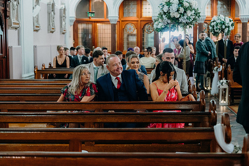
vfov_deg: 19.5
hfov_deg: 28.8
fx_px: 484
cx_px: 124
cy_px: 83
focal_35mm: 70
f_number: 3.5
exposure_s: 1/200
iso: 5000
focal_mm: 70
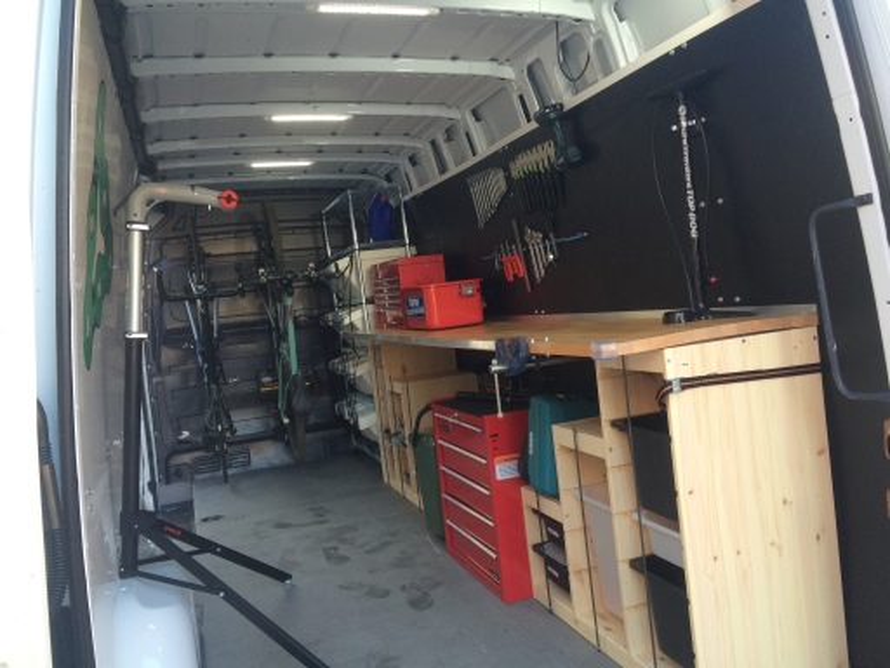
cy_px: 334
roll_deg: +5.7
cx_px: 445
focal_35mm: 29
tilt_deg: -2.6
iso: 64
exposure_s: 1/100
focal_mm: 4.15
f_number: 2.2
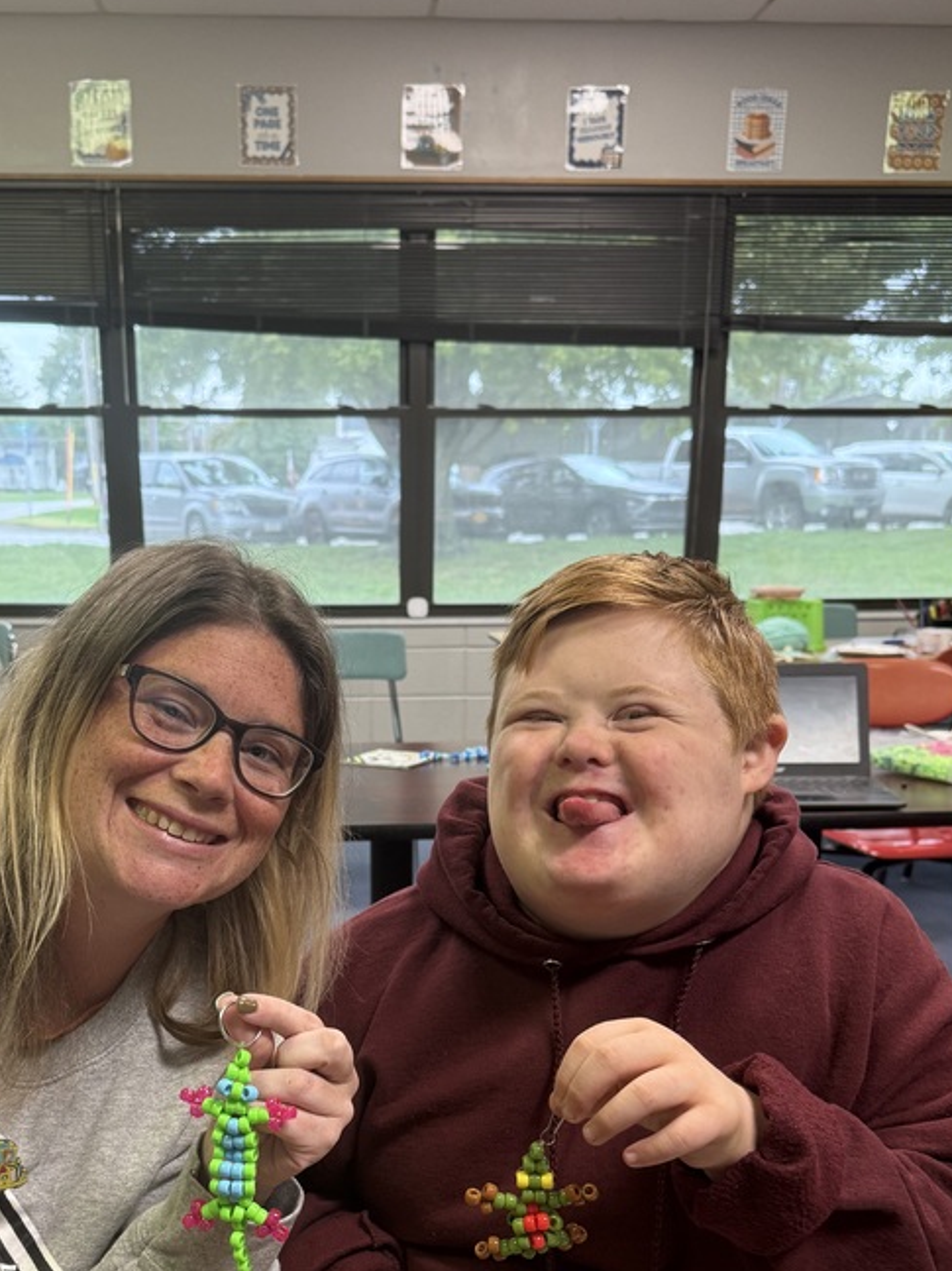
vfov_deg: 47.7
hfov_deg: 37.5
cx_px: 375
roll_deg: +0.5
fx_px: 1394
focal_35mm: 38
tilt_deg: -15.6
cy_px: 898
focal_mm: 6.76
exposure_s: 1/60
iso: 160
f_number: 1.78
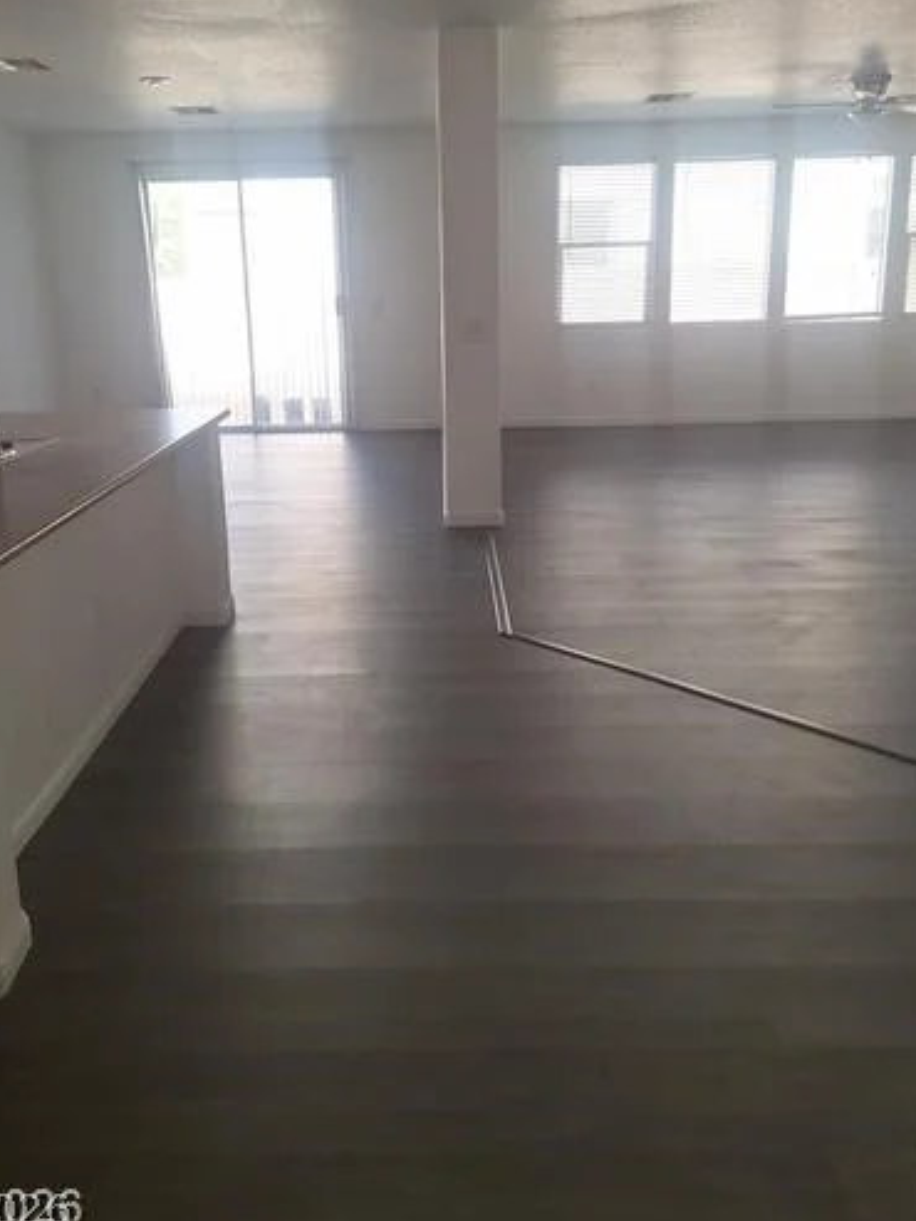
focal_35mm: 28
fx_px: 987
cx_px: 418
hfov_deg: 49.7
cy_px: 500
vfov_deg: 63.0
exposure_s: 1/277
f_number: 1.8
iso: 25
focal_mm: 5.54
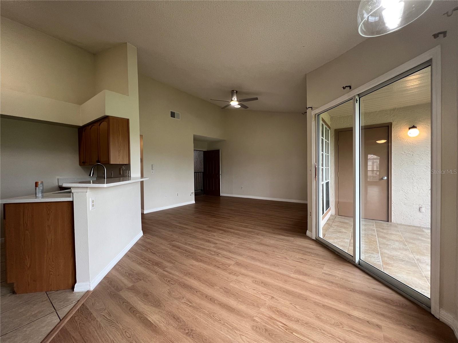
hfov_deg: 106.2
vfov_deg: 89.9
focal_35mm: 13
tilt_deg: -1.5
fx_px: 172
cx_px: 229
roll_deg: +0.6
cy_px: 172
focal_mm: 1.57
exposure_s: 1/118
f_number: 1.8
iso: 160
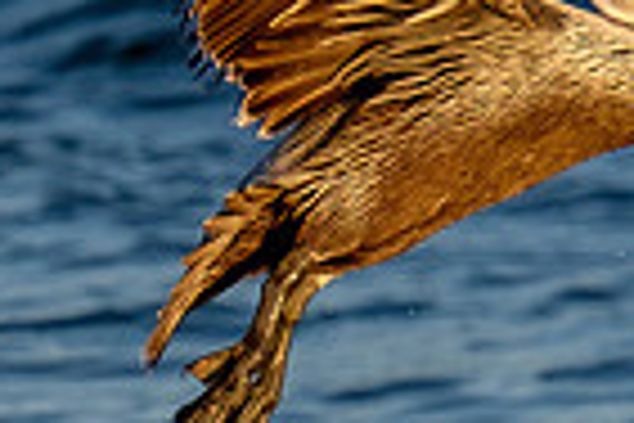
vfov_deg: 0.7
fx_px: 33952
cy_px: 483
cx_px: 591
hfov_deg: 1.1
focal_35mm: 1928
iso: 200
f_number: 5.6
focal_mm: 200
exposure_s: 1/1000
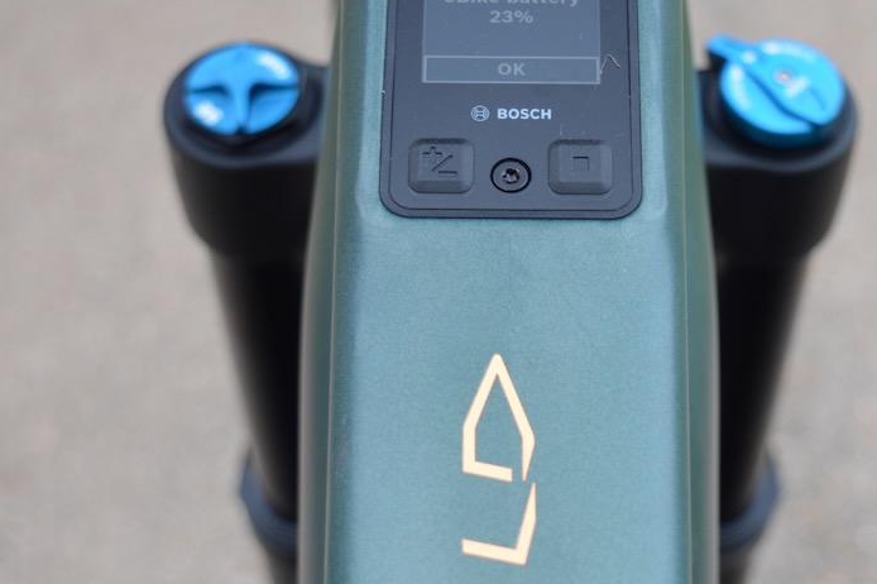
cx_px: 580
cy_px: 325
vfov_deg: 16.4
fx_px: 2021
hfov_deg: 24.4
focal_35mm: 83
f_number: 5.6
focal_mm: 30
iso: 320
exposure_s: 1/125
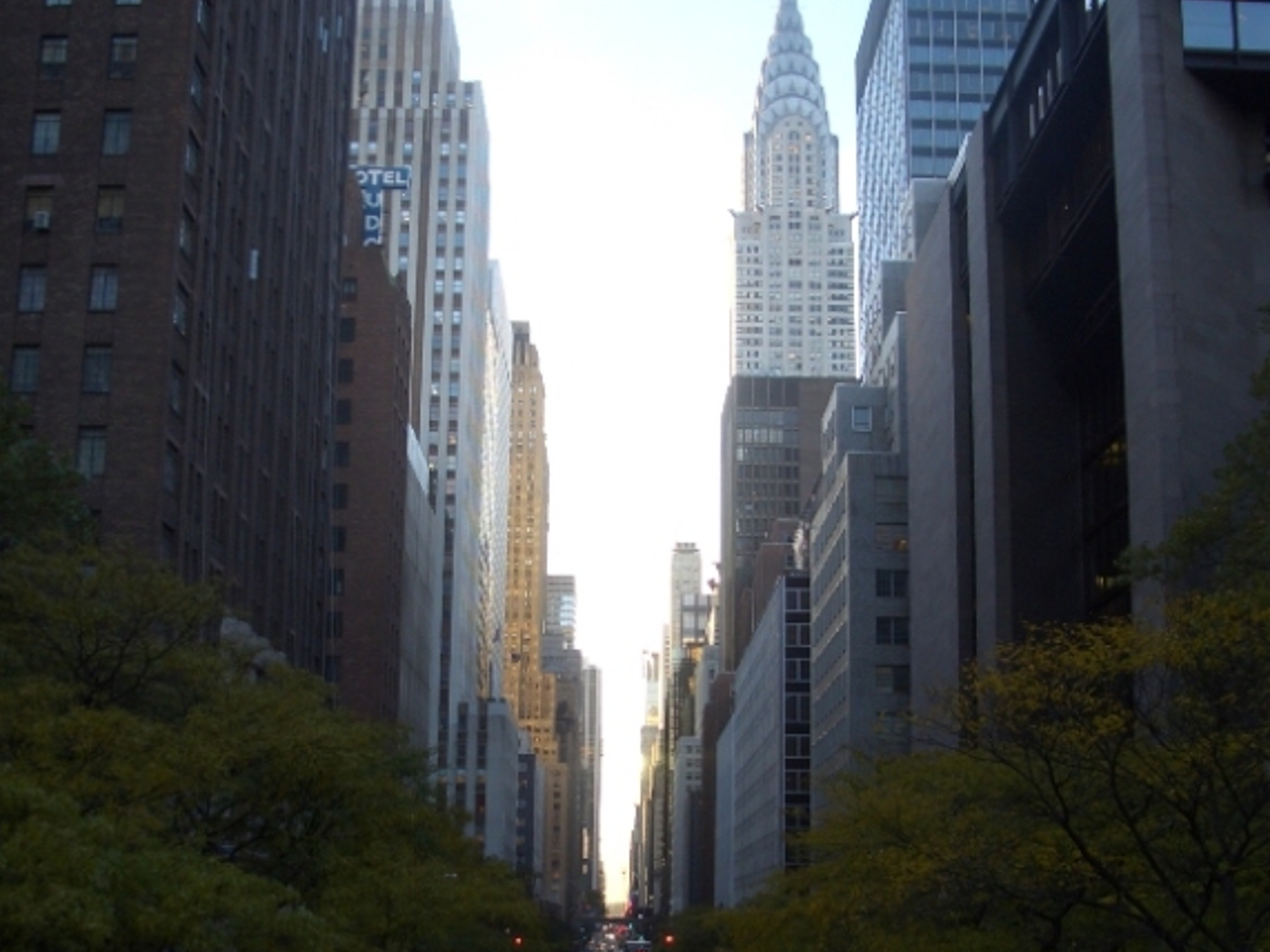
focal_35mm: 48
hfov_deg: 39.7
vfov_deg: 30.0
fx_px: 1761
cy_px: 642
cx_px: 637
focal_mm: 5.8
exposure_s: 1/80
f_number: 2.6
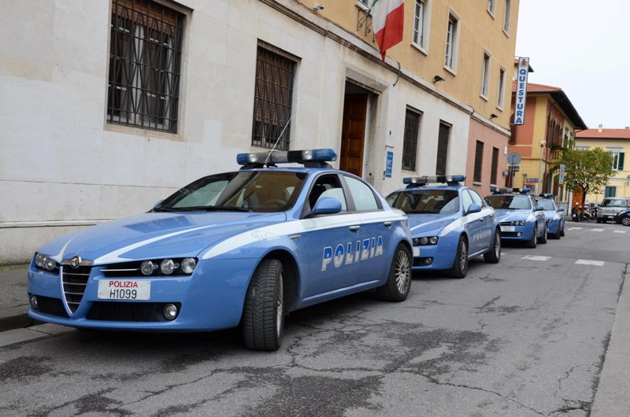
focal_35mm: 38
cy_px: 208
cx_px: 315
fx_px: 655
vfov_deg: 35.3
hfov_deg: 51.4
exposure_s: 1/320
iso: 800
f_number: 9
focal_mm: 25
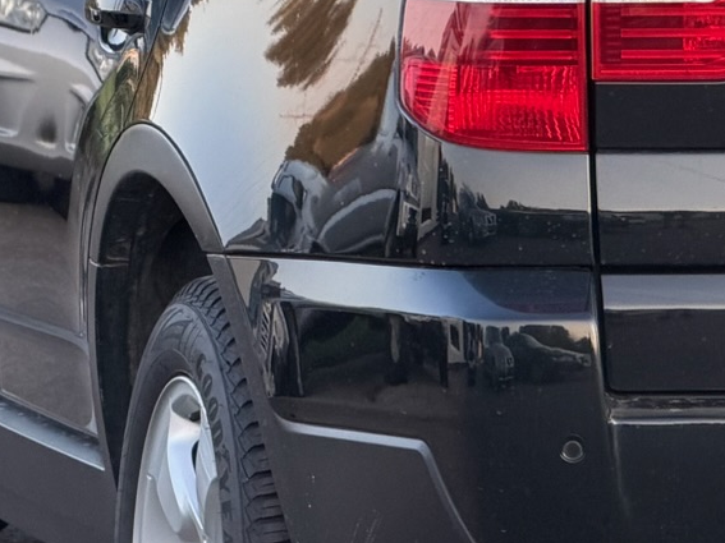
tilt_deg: -4.4
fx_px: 7559
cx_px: 765
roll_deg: -0.8
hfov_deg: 5.5
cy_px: 151
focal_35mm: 361
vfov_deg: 4.1
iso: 320
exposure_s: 1/121
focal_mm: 16.89
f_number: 2.8
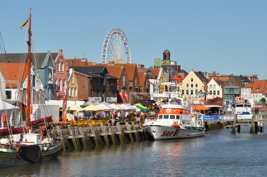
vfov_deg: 13.0
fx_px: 778
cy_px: 88
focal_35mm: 105
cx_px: 134
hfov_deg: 19.5
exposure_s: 1/1250
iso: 400
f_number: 9
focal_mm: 70
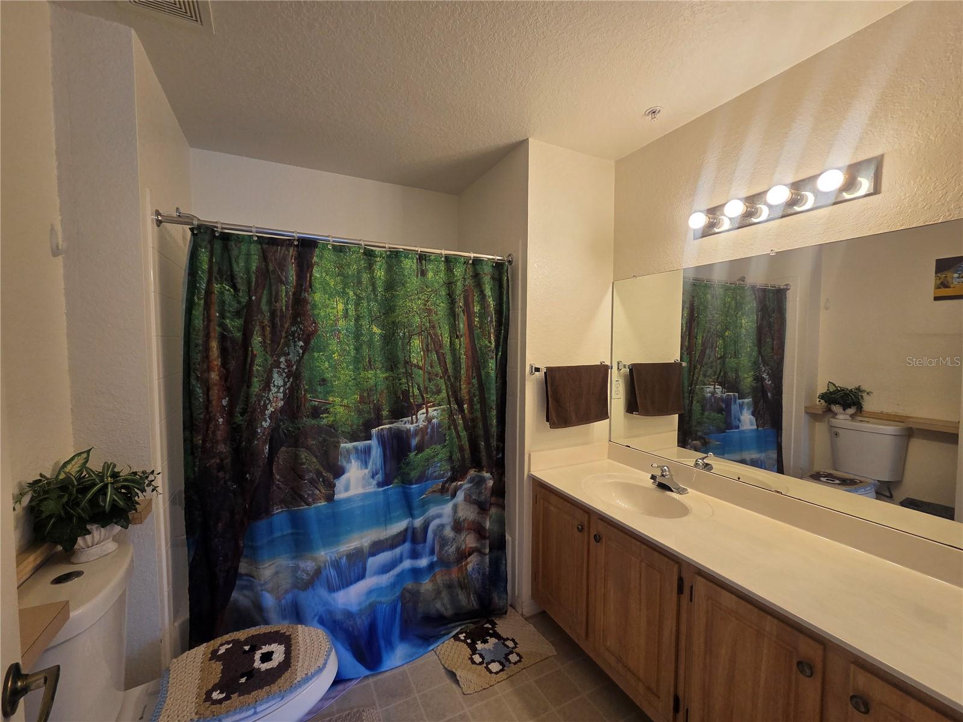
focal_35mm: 13
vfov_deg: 89.9
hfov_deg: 106.2
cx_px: 482
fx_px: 362
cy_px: 361
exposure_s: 1/120
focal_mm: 2.2
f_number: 2.2
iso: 100
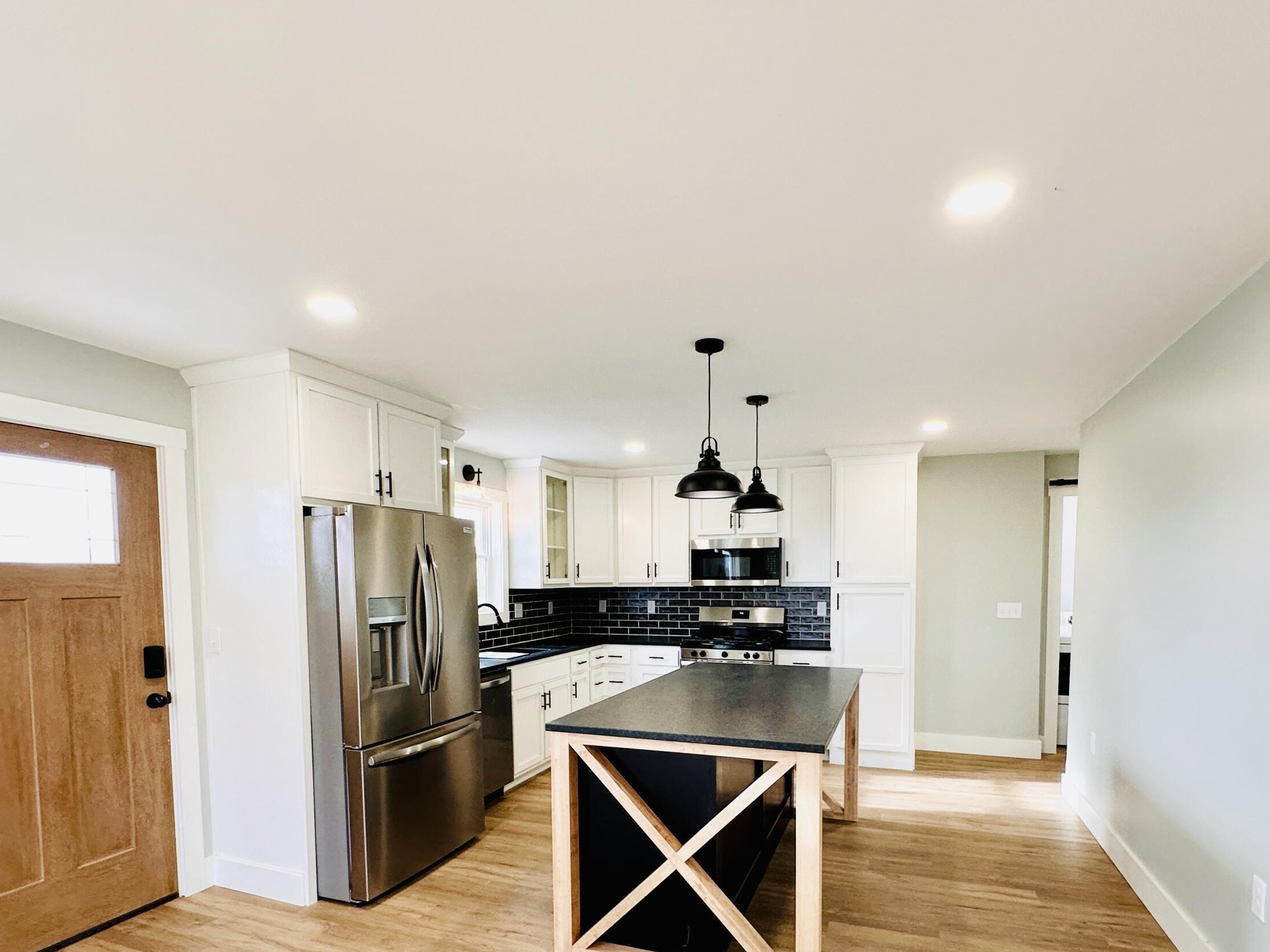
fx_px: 697
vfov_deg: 67.2
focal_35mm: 19
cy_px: 616
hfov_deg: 84.7
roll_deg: -0.2
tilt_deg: -3.6
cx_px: 643
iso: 160
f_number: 2.2
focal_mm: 2.22
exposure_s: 1/120
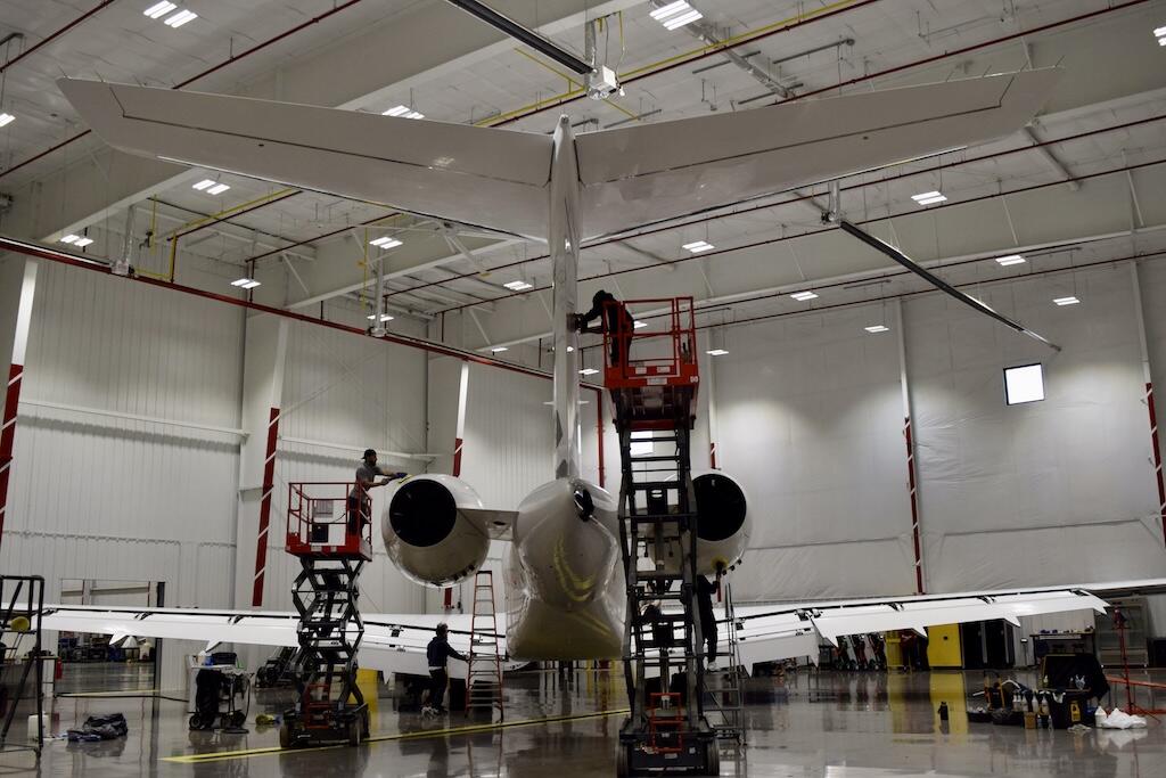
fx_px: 1069
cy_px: 389
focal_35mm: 33
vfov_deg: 40.0
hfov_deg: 57.2
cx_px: 583
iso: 800
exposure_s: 1/125
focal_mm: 22
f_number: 5.6
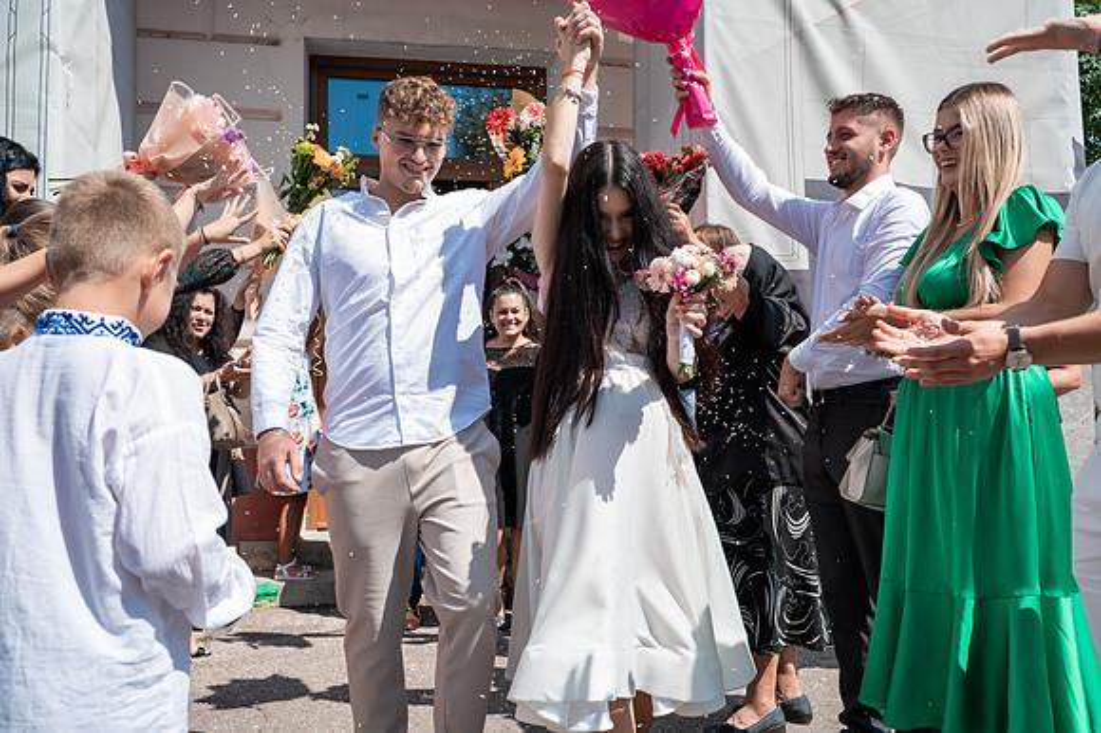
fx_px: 948
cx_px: 550
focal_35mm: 31
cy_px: 366
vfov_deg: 42.3
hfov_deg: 60.3
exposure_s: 1/1000
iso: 200
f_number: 5
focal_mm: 31
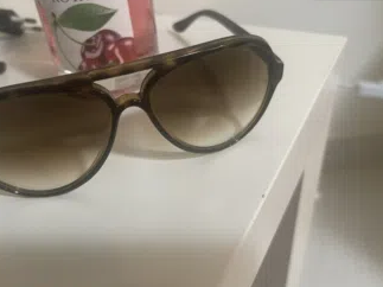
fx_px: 343
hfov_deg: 58.2
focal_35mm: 31
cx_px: 167
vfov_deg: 45.4
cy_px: 129
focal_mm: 5.1
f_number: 1.6
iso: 500
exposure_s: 1/53
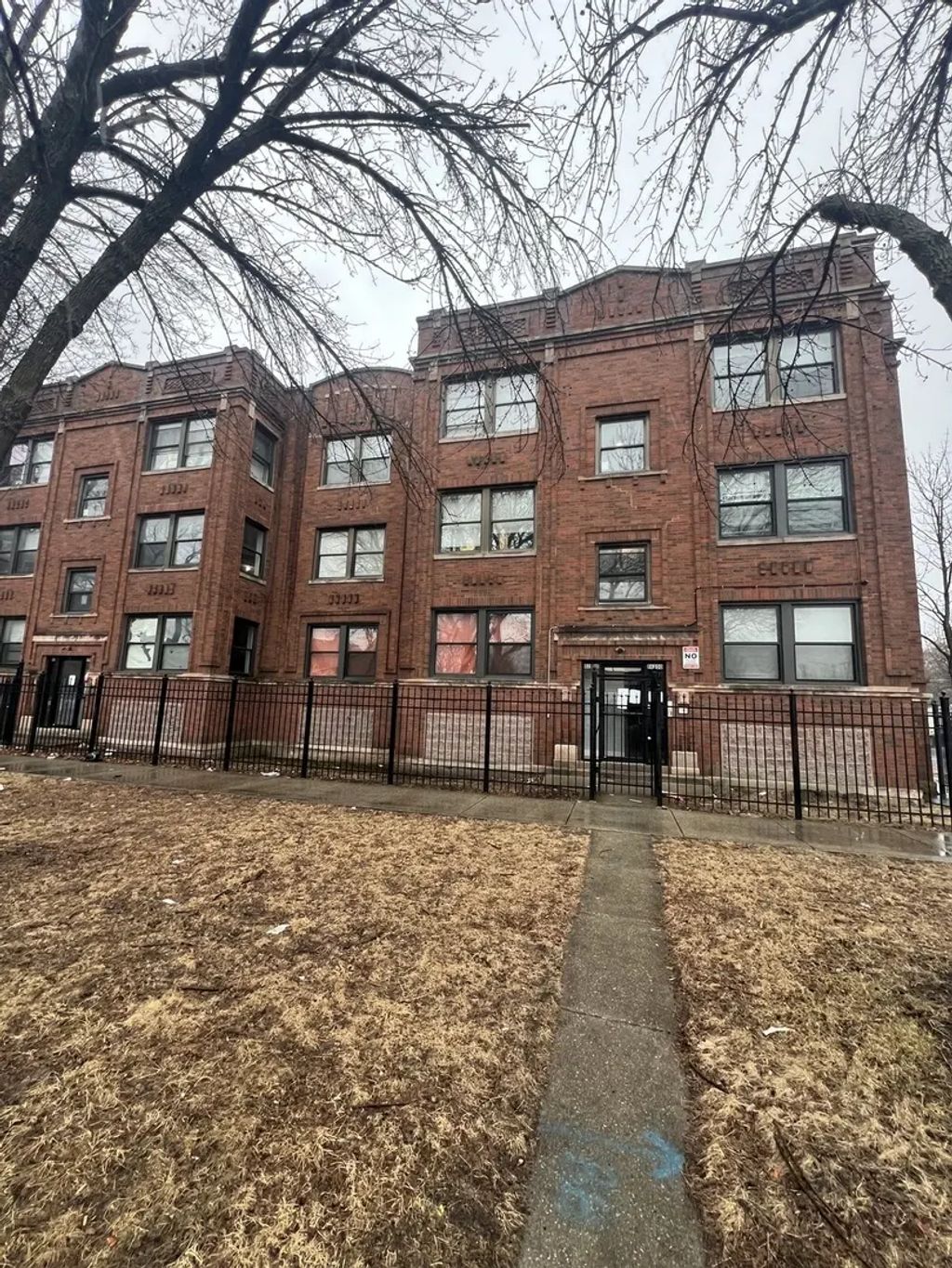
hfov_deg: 89.9
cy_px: 634
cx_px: 476
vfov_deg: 106.2
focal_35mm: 13
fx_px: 477
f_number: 1.8
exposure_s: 1/99
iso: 125
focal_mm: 1.57
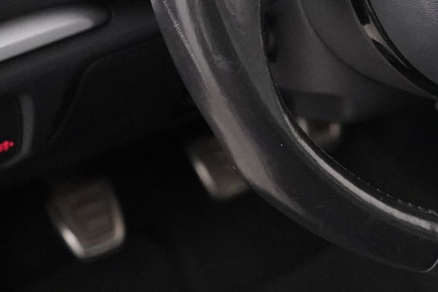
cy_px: -12
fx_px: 1217
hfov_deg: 19.2
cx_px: 531
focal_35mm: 100
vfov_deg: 13.5
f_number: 3.5
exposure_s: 1/160
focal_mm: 30
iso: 12800
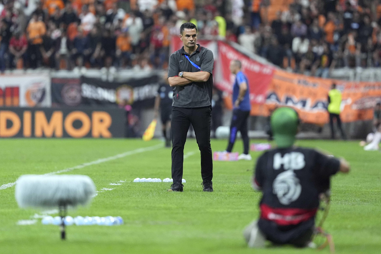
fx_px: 3175
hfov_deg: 6.9
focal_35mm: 300
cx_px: 190
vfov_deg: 4.6
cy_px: 127
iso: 4000
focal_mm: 300
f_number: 2.8
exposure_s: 1/1250
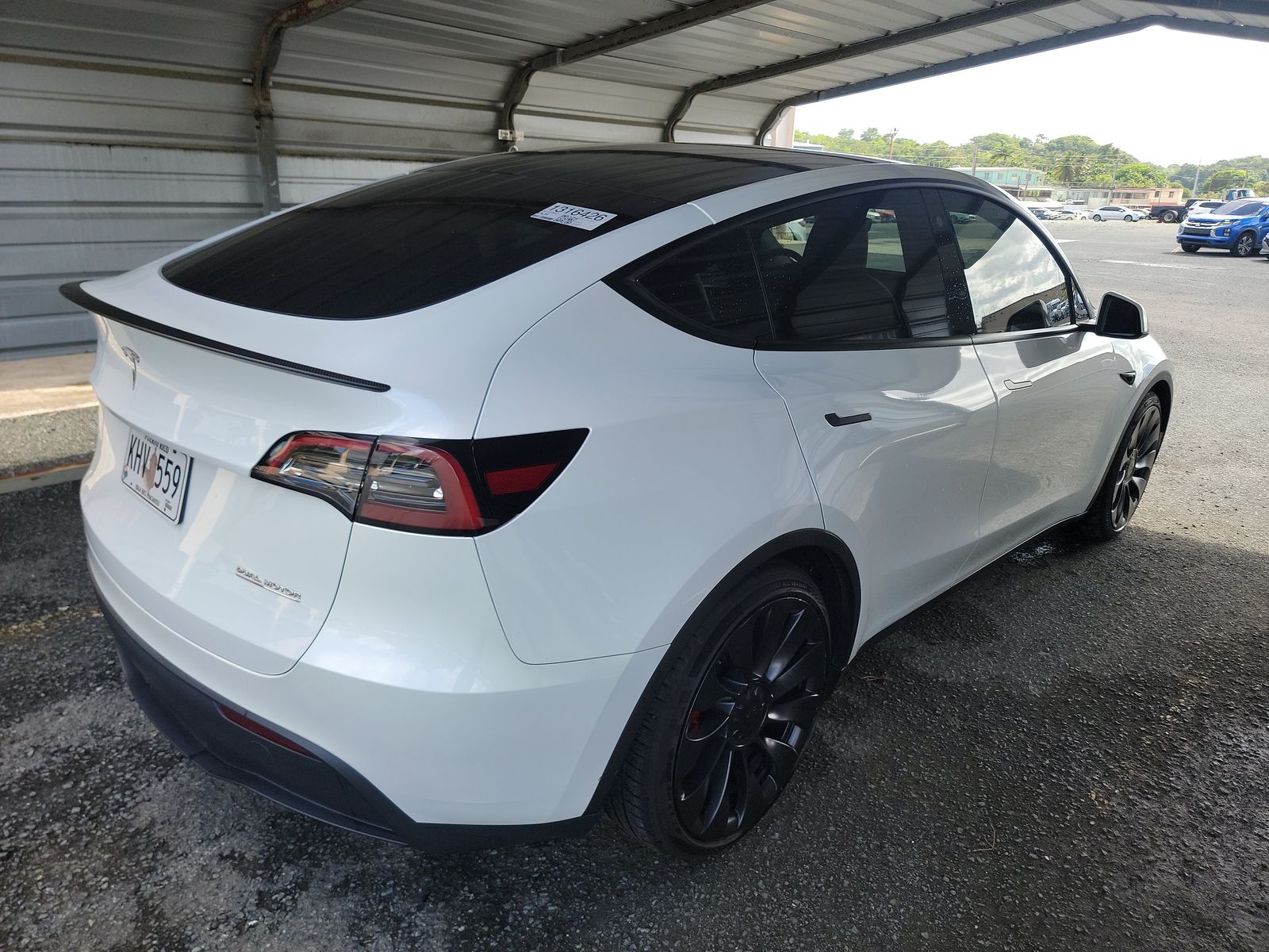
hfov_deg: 71.6
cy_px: 476
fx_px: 880
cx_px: 634
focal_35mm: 24
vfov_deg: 56.8
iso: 50
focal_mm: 6.7
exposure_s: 1/239
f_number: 1.8
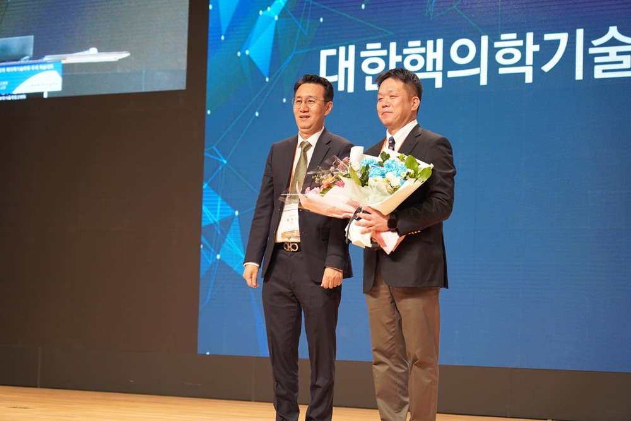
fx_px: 1437
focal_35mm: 82
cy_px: 210
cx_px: 316
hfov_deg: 24.8
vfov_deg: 16.7
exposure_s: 1/160
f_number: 4
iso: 2000
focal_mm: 82
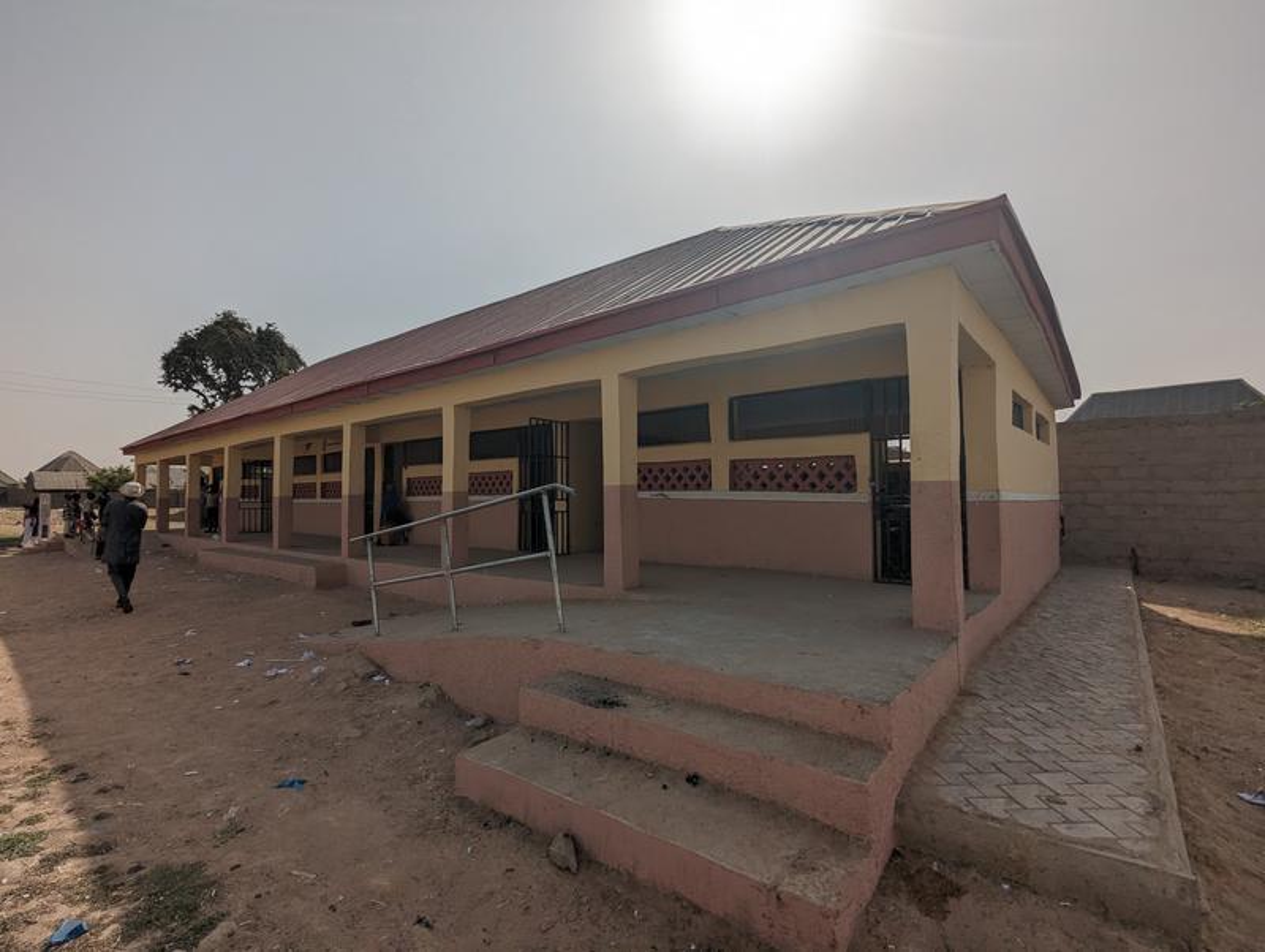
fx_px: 585
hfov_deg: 94.4
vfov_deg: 78.2
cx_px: 632
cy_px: 476
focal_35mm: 16
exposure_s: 1/7692
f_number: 2.2
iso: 49
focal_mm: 2.35
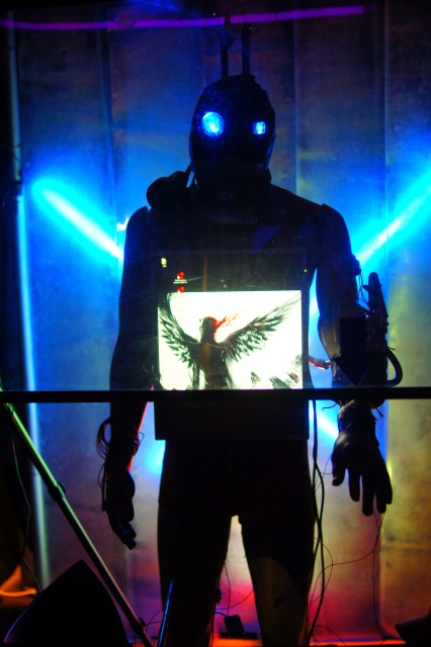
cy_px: 324
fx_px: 944
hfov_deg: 25.7
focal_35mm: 52
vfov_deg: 37.9
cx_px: 216
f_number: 1.8
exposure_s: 1/60
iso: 400
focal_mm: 35
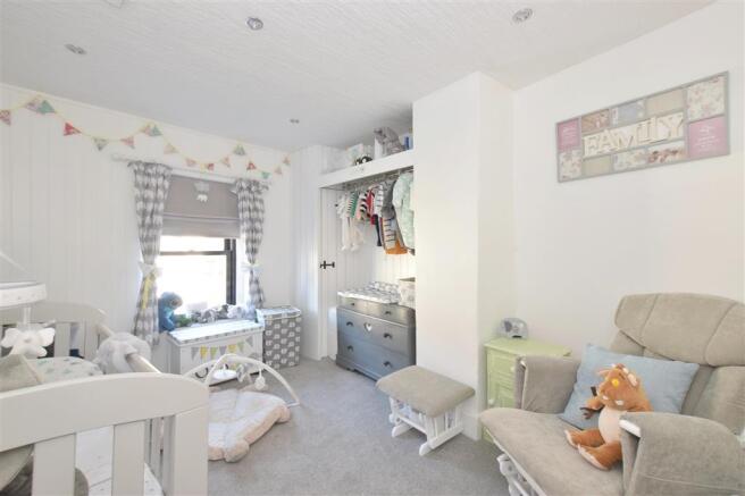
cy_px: 248
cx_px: 372
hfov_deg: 100.4
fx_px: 310
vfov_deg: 77.3
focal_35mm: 15
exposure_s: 1/10
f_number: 9
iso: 500
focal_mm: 10
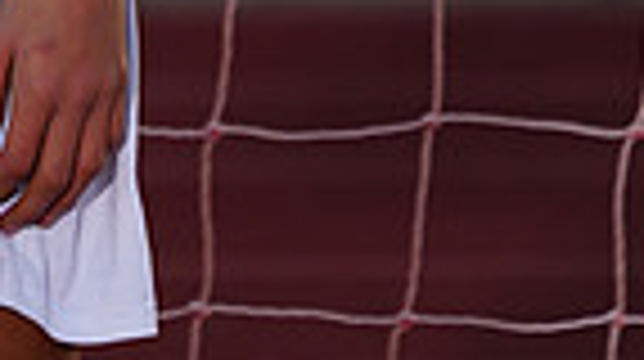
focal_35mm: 1533
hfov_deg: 1.4
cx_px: -178
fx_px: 26144
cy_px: -698
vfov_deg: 0.8
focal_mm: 361
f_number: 5.6
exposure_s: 1/250
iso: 200
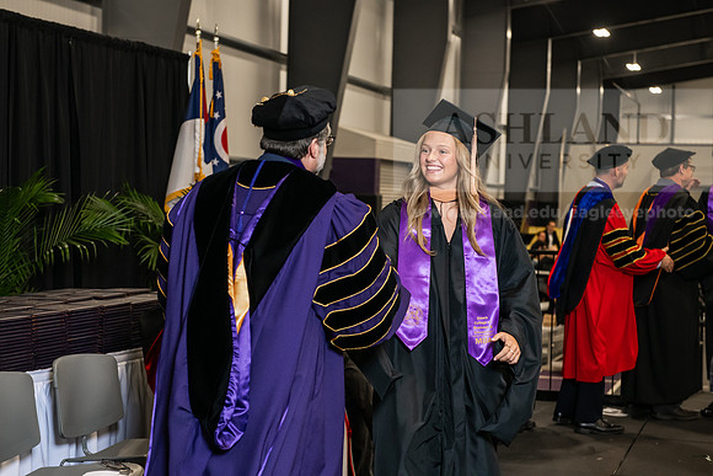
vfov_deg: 19.5
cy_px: 238
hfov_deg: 28.8
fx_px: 1387
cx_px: 356
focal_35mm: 70
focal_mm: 70
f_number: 5
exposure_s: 1/200
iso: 2000
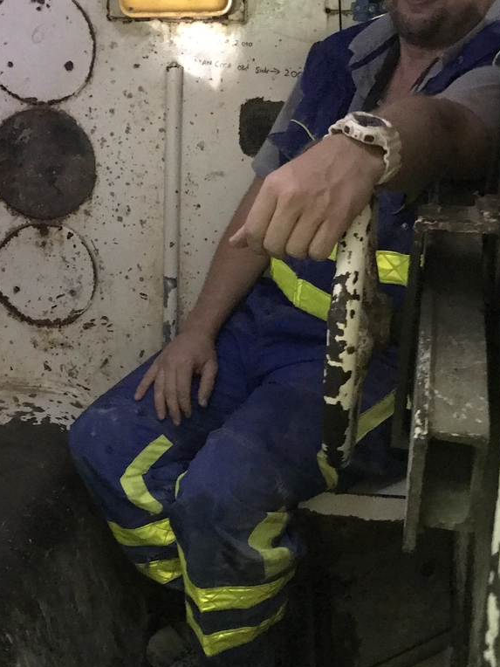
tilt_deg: -18.8
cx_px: 179
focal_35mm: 55
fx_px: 1059
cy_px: 403
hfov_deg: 26.5
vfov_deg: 34.8
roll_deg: -2.0
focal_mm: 3.99
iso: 160
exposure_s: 1/4
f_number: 1.8
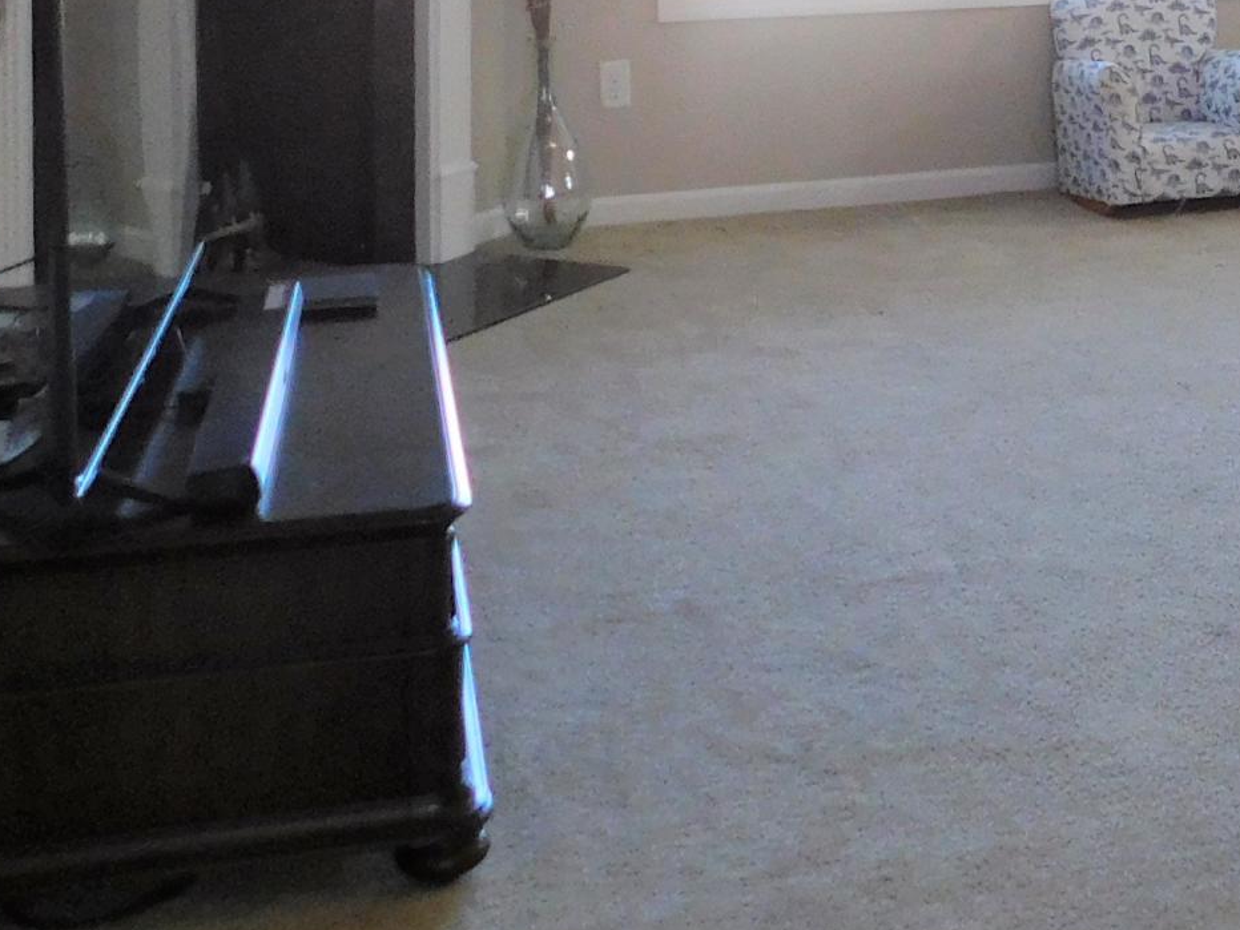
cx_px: 1404
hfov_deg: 24.4
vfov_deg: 18.9
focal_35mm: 74
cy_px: -156
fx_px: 2651
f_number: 3
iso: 250
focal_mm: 4
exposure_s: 1/30
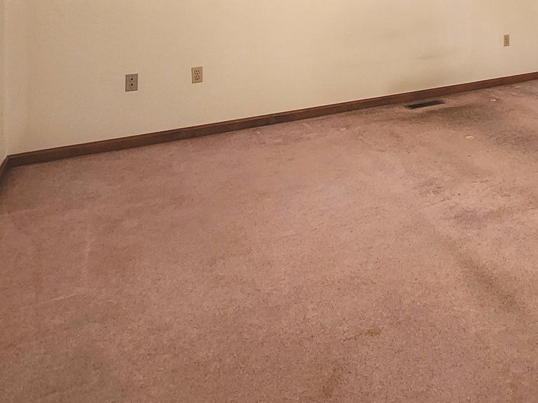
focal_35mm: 31
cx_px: 452
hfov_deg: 53.3
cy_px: -50
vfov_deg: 37.3
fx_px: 482
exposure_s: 1/30
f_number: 2.2
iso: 500
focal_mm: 2.2
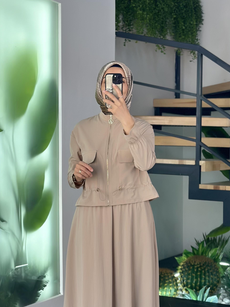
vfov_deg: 25.9
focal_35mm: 75
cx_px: 112
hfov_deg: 19.6
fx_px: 664
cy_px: 185
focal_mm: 6.86
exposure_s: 1/366
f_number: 1.78
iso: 80
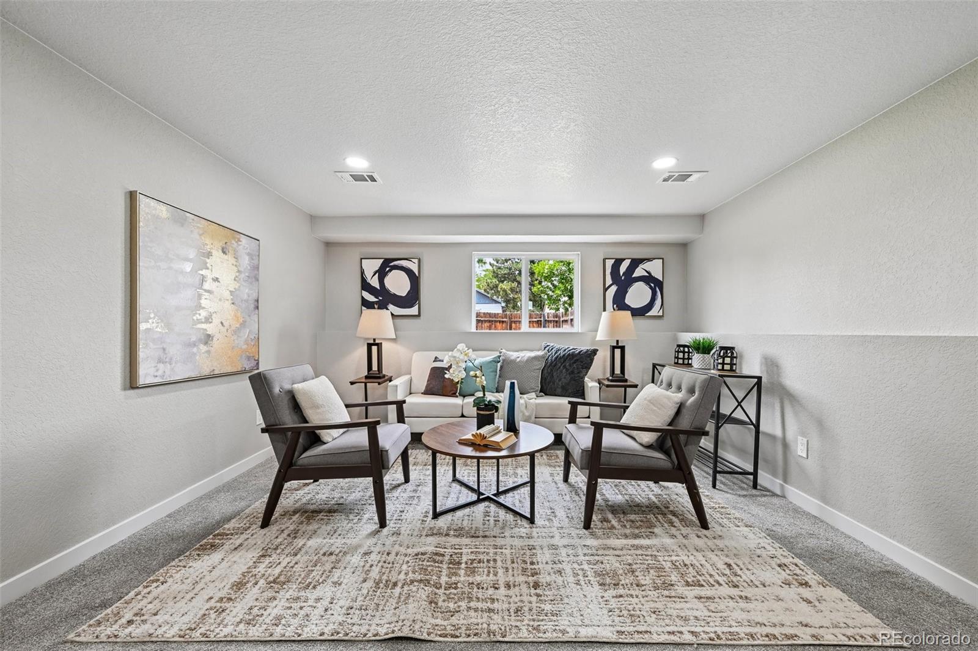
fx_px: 380
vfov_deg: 81.2
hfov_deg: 104.3
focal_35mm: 14
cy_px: 326
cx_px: 489
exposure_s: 1/15
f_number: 10
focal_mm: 14
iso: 250
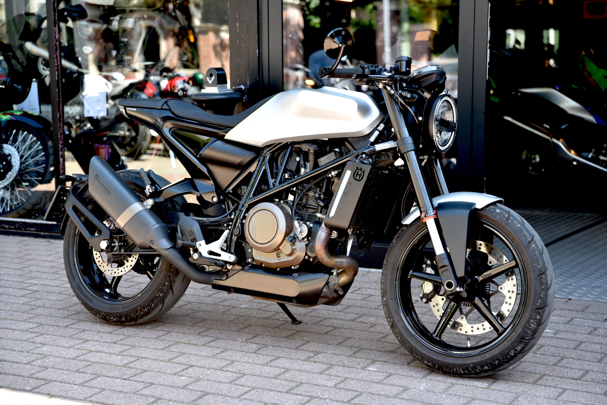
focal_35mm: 66
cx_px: 304
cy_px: 202
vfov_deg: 20.6
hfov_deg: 30.5
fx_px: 1113
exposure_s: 1/60
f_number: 3.5
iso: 100
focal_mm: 66
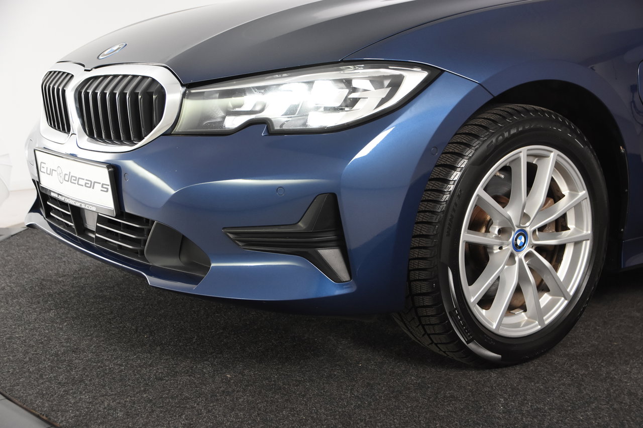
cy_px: 214
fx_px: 911
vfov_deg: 26.5
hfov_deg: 38.9
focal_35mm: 51
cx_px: 322
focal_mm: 34
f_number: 4.5
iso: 1600
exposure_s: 1/80
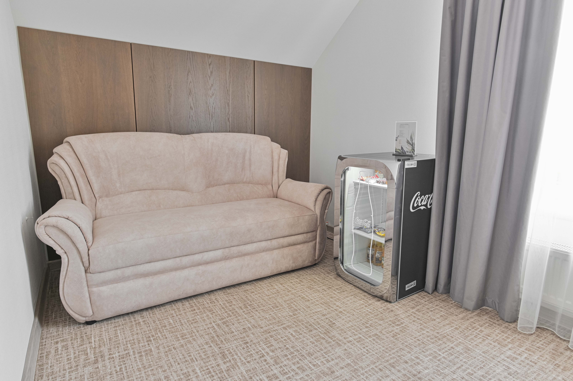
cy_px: 190
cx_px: 286
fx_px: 318
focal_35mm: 20
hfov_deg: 84.0
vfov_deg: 61.9
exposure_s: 1/15
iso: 1600
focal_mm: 20
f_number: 10
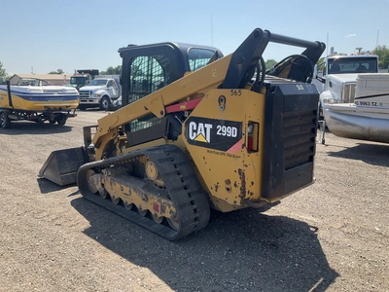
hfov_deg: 61.7
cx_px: 194
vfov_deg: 48.2
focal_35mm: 29
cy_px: 146
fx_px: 326
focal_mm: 3
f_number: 1.8
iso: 25
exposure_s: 1/1098
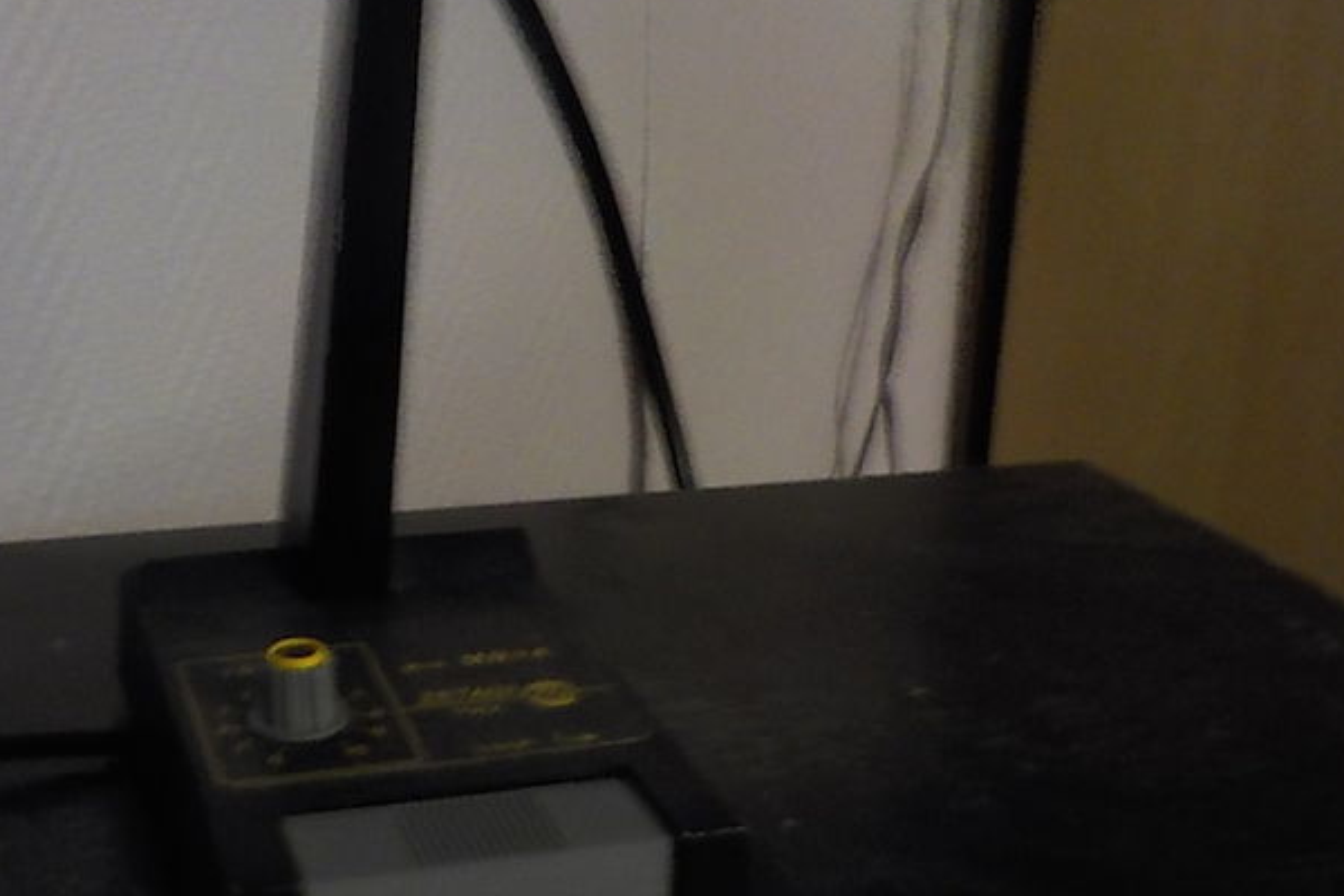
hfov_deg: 37.6
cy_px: 376
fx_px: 1941
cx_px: 414
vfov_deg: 26.0
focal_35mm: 52
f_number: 3.3
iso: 800
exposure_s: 1/15
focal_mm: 4.1
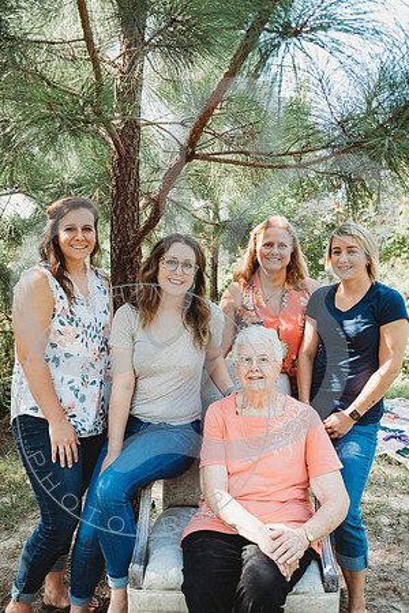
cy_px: 306
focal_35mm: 32
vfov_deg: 58.7
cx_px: 204
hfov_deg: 41.1
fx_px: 545
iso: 200
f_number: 5
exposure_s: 1/100
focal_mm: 32
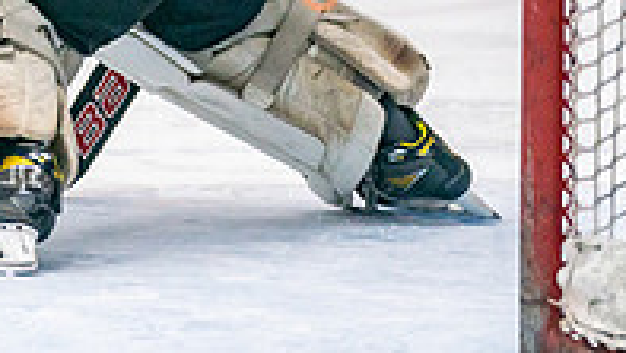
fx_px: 8004
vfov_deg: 2.5
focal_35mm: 482
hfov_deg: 4.5
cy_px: -173
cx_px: 114
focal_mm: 156
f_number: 2.8
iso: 3200
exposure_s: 1/1250
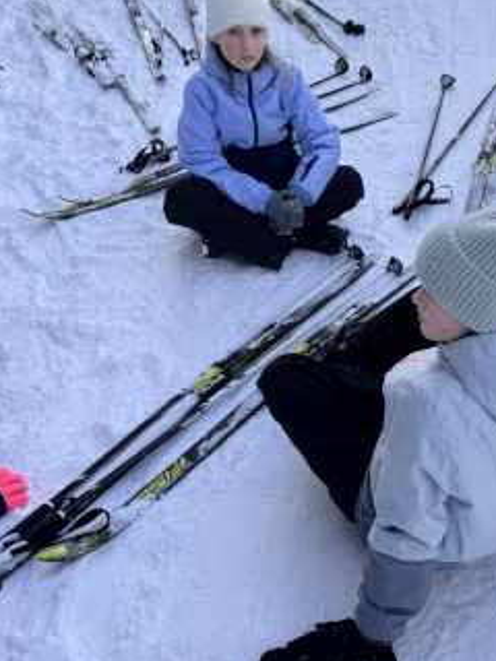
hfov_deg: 31.7
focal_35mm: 45
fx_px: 860
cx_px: 362
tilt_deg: -28.0
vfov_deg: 42.0
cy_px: 281
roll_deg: -4.9
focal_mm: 6.76
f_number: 1.78
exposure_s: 1/1818
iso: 80
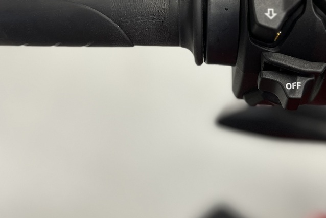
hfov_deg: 32.9
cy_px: 47
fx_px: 553
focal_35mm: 61
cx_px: 172
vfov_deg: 22.0
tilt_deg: -45.3
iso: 64
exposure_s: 1/50
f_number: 1.6
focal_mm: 5.1
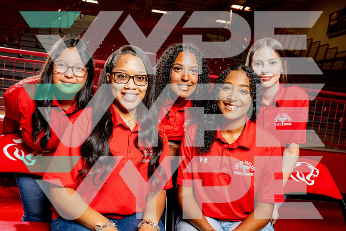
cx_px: 173
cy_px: 116
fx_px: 298
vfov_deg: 42.3
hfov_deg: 60.3
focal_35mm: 31
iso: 400
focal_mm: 31
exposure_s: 1/125
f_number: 8
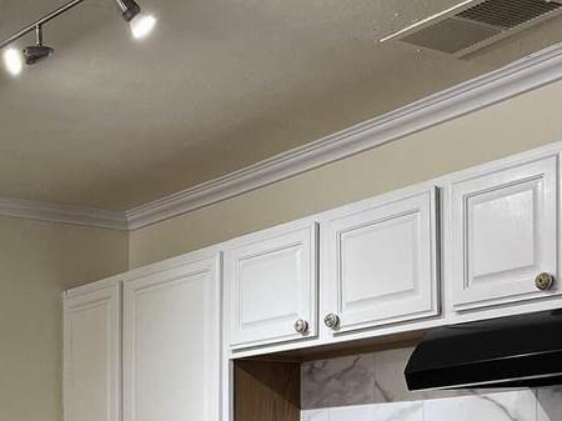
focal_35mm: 74
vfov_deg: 19.0
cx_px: 54
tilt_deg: +0.0
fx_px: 1201
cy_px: 480
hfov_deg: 25.5
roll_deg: -0.2
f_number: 1.6
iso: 80
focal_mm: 5.1
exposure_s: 1/60
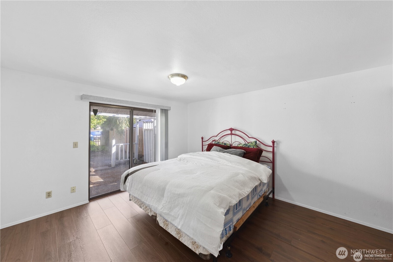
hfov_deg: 108.3
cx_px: 196
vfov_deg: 85.4
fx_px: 142
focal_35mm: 13
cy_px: 131
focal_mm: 13
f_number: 8
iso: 100
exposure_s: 1/3.33
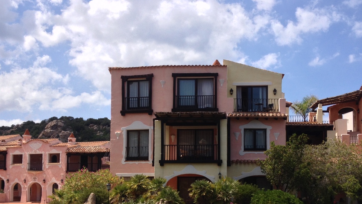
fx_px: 451
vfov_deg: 25.0
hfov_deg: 43.6
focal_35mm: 47
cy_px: 164
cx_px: 208
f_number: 2.4
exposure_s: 1/1623
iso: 50
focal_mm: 4.28
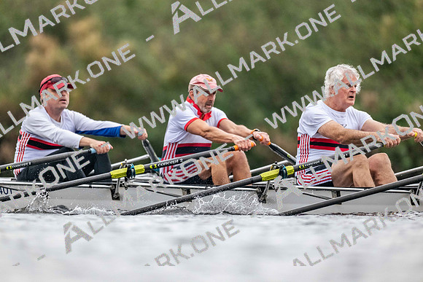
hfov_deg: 3.4
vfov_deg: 2.3
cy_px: 141
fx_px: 7051
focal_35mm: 600
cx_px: 212
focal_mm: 600
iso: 4000
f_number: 4
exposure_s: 1/2500
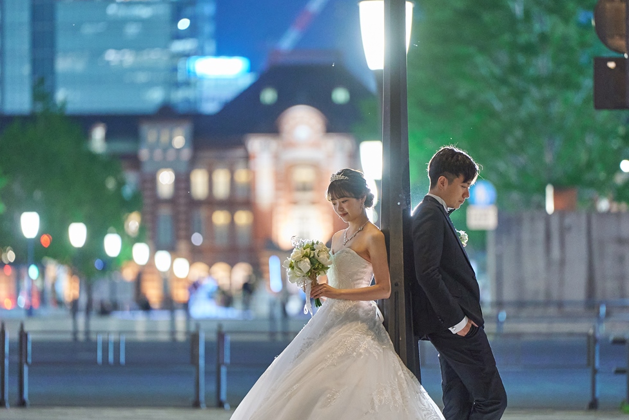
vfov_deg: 6.5
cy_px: 203
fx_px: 3669
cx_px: 329
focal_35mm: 210
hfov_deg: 9.8
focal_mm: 200
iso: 2500
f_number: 2.8
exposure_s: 1/40
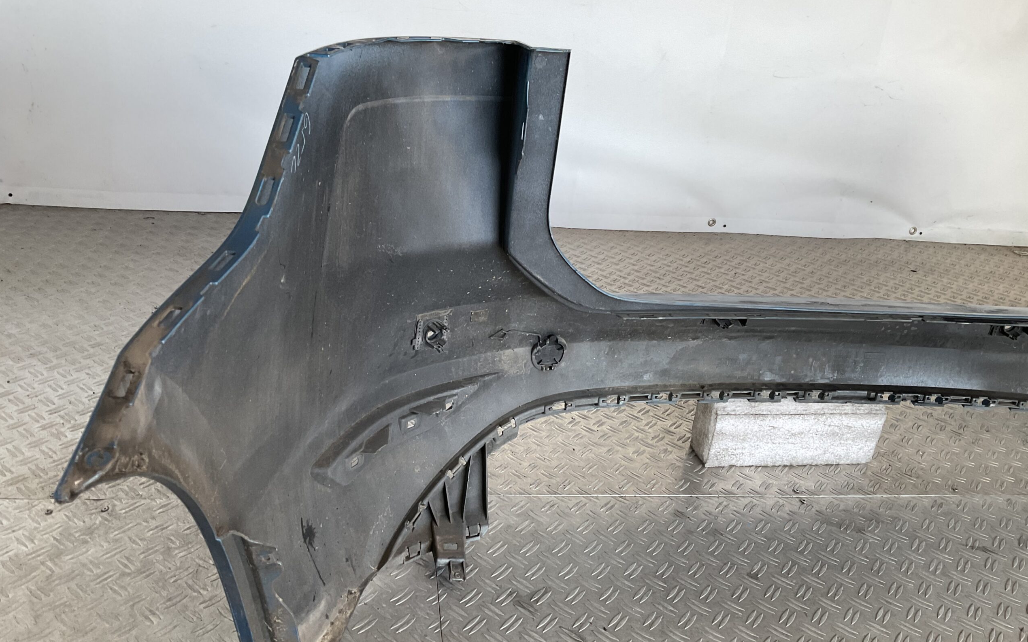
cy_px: 373
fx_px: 869
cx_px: 517
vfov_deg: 40.5
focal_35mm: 31
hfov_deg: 61.2
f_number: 1.8
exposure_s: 1/100
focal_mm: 3
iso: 64
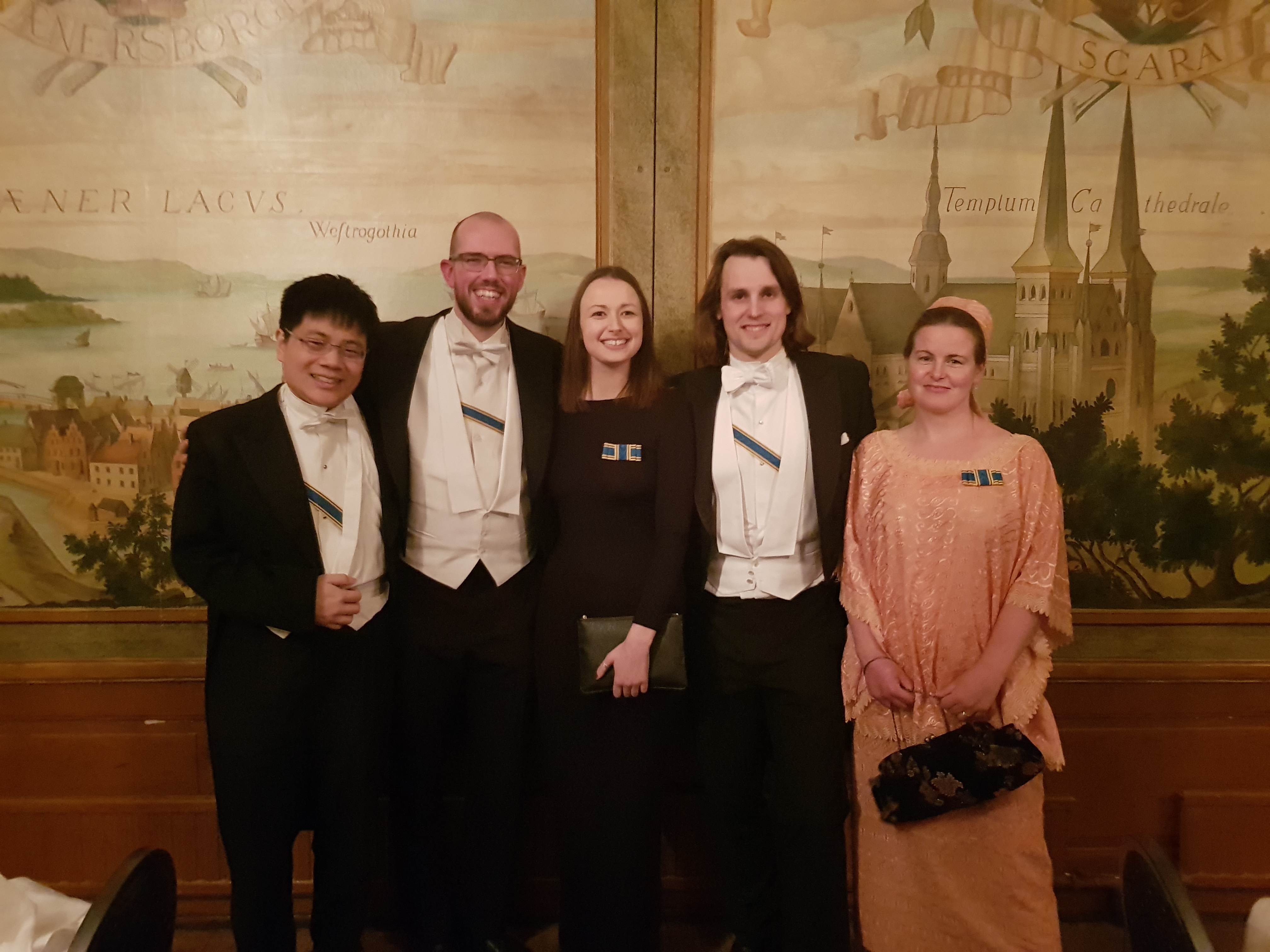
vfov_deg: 53.1
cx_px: 635
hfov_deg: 67.3
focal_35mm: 26
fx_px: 954
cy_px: 476
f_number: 1.7
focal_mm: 4.2
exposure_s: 1/10
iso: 800
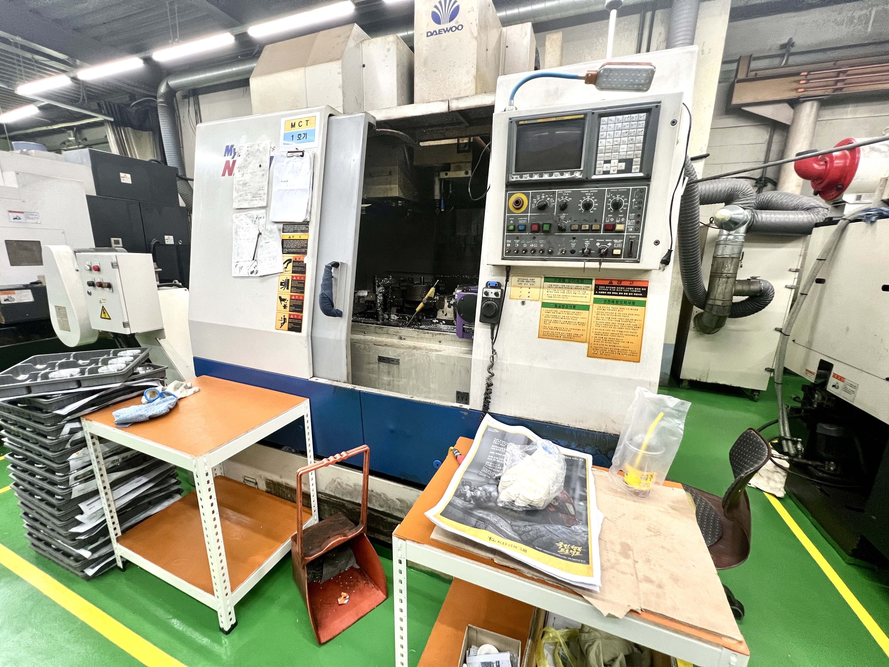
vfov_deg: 89.9
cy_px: 334
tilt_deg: -14.6
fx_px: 334
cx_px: 444
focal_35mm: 13
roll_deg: -0.9
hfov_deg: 106.2
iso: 200
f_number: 1.8
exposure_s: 1/120
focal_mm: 1.57
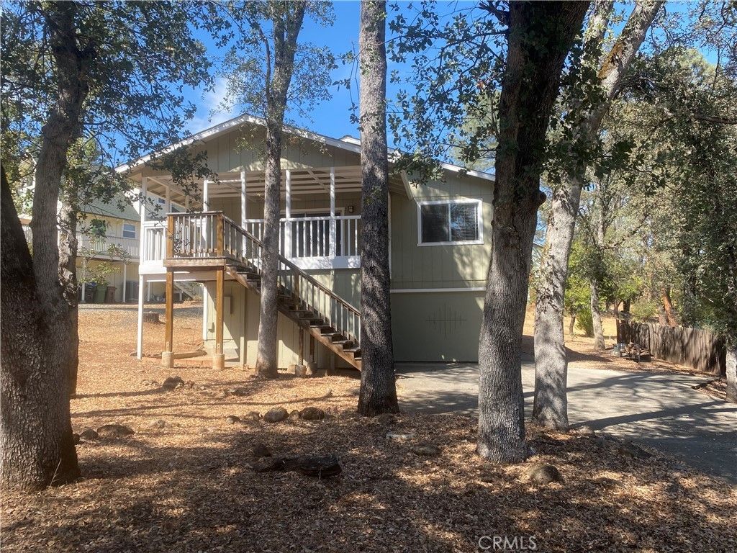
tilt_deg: +5.7
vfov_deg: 53.1
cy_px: 276
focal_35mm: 26
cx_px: 368
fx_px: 554
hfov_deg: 67.3
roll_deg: +1.0
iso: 32
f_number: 1.8
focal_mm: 4.25
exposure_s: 1/1063
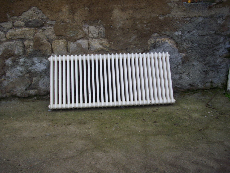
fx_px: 246
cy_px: 86
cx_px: 115
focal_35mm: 37
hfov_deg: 50.1
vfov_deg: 38.7
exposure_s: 1/400
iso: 100
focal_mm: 6.2
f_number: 2.8
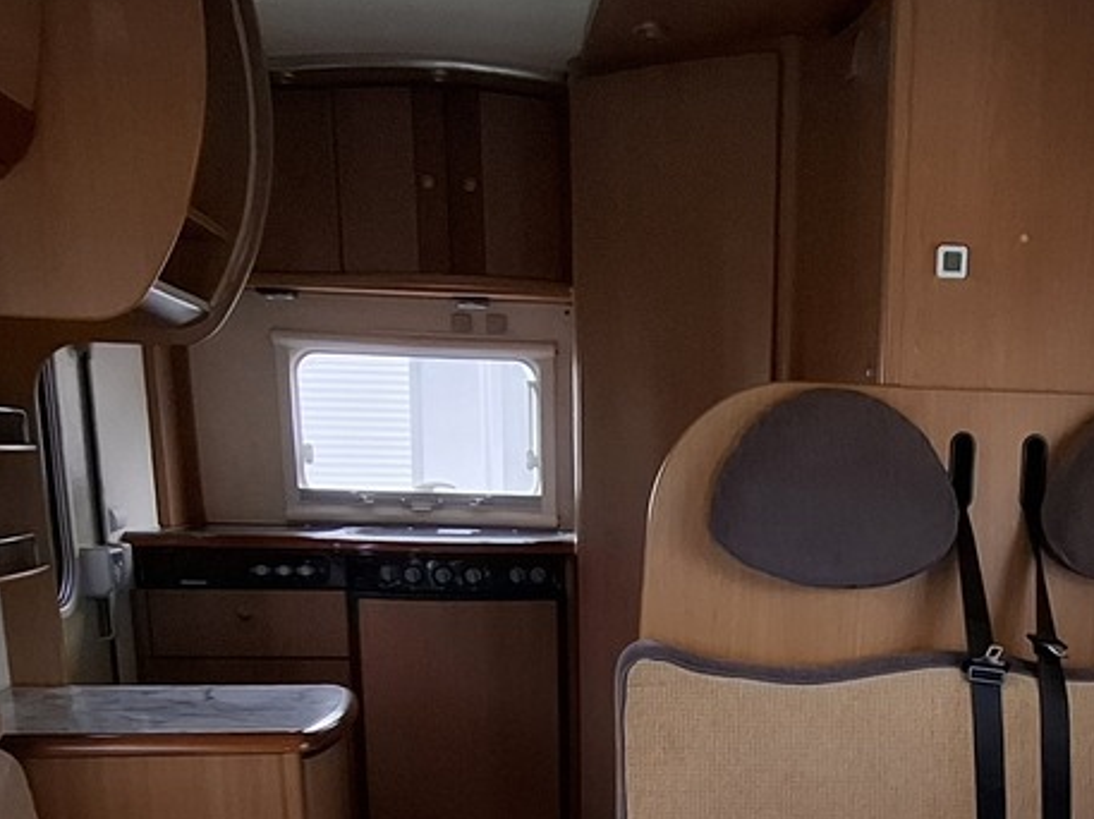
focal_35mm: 41
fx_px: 1295
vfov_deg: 32.3
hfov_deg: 44.7
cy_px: 819
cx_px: 780
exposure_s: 1/50
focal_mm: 1.74
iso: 64
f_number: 2.2
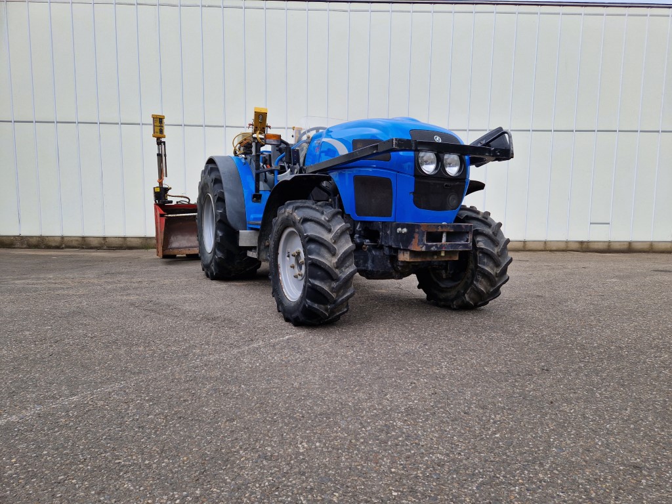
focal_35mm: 23
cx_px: 336
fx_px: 446
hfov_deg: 73.9
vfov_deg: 58.9
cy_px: 252
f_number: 1.8
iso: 50
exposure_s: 1/356
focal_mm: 5.4
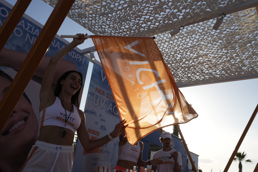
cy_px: 86
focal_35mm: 35
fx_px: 251
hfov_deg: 54.4
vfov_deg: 37.9
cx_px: 129
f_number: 7.1
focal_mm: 35
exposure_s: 1/640
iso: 100
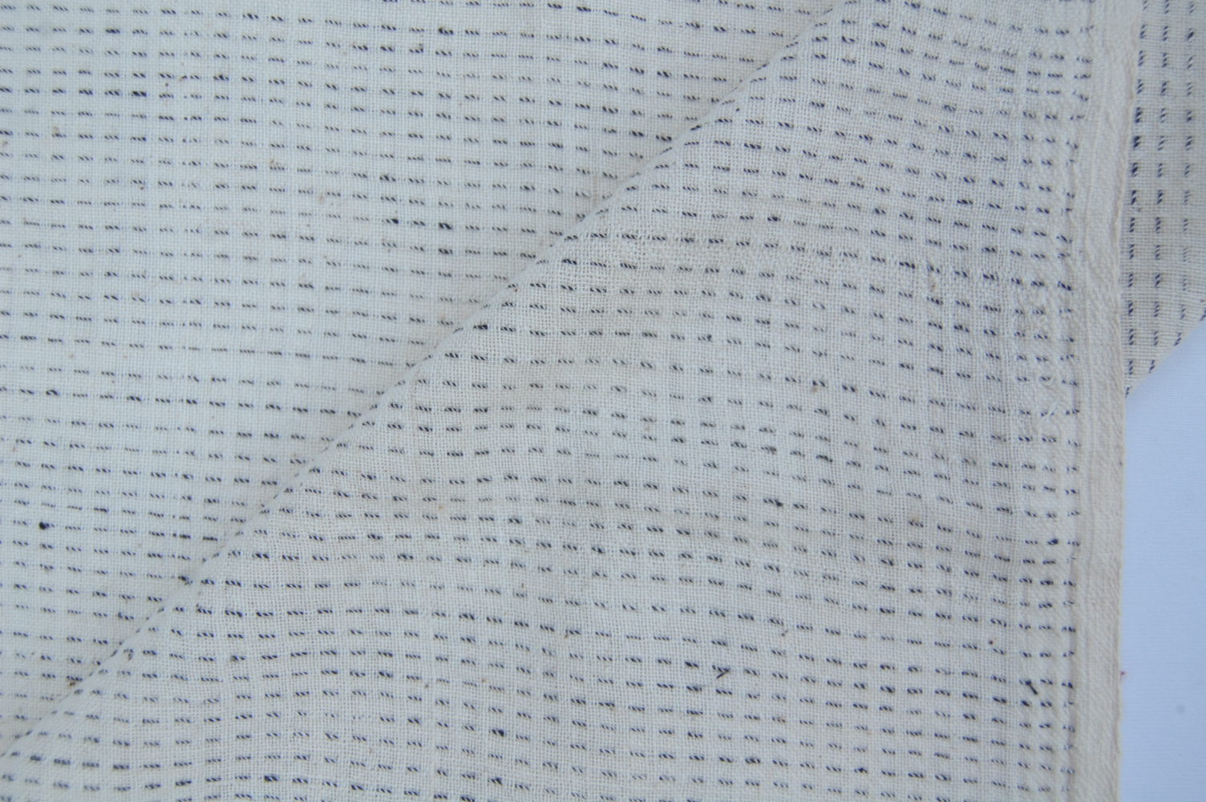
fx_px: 1305
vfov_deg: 34.1
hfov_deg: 49.6
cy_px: 401
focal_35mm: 39
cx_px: 603
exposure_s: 1/250
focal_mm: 26
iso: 400
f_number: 5.6
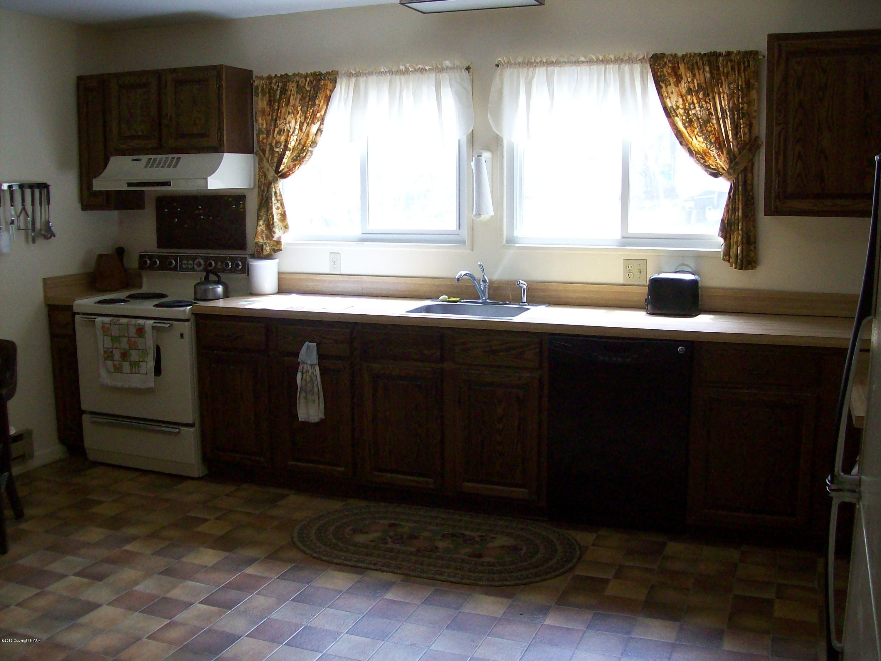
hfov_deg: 51.4
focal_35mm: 36
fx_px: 916
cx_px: 440
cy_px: 330
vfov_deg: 39.7
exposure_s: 1/30
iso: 160
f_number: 2.7
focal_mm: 6
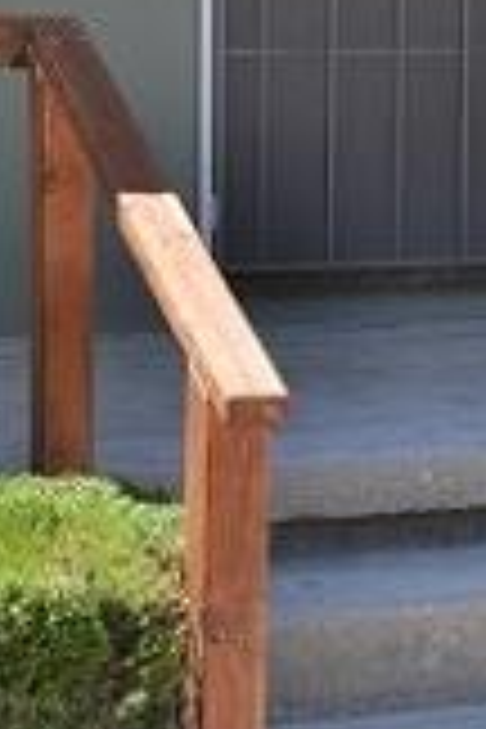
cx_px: 490
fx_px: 2410
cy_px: 115
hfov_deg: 11.4
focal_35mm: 119
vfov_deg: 17.0
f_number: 6.3
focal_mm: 26
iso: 100
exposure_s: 1/125
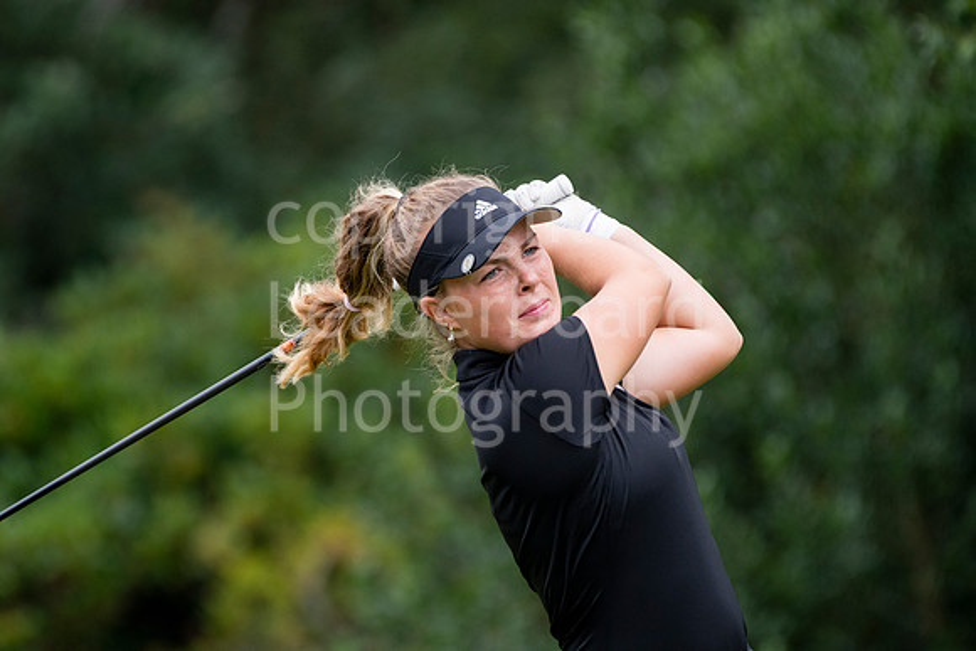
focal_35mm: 660
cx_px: 488
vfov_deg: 2.1
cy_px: 326
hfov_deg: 3.1
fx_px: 17897
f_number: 5.6
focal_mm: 440
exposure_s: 1/1250
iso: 800
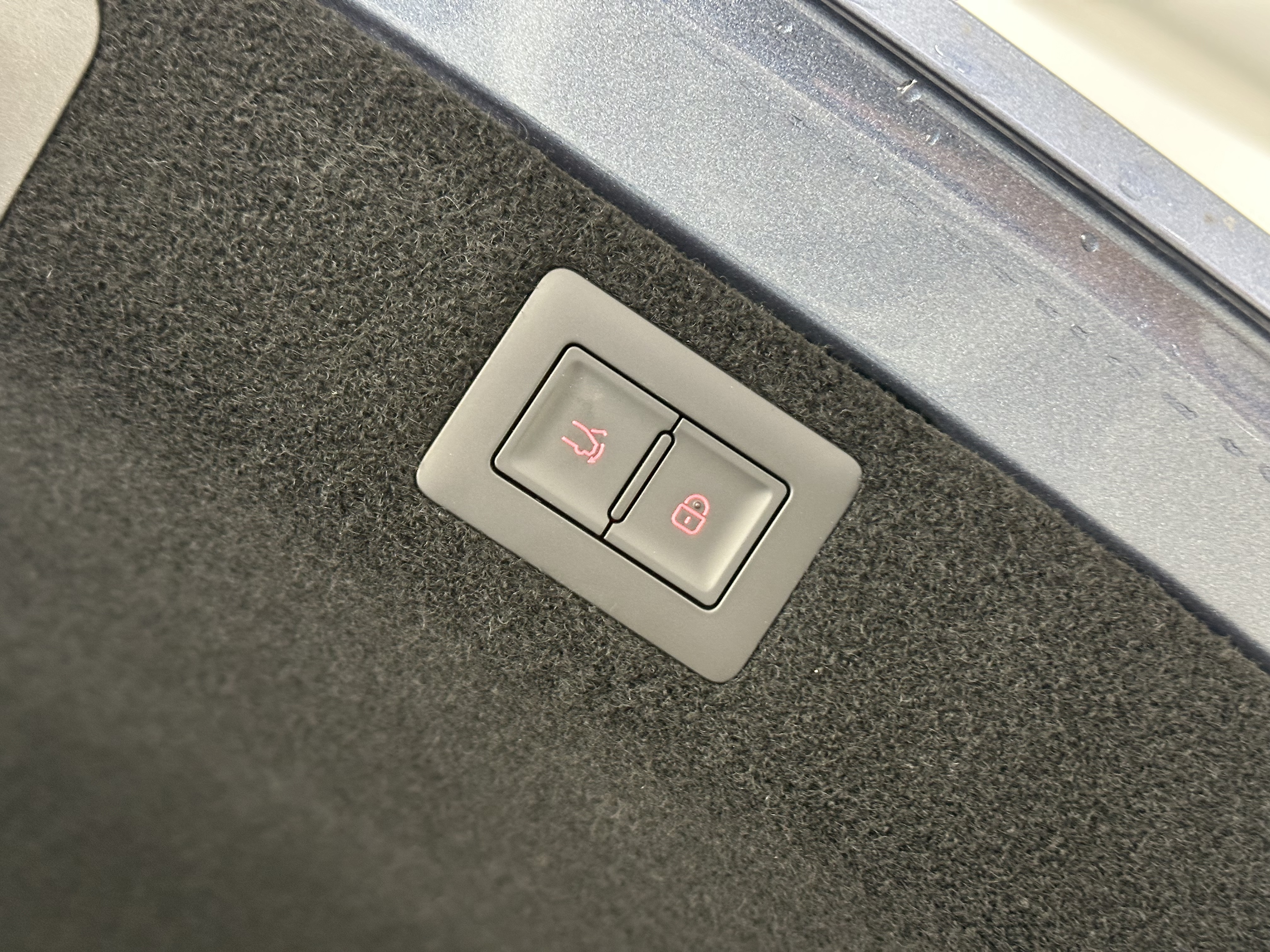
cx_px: 635
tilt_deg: +0.6
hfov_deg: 39.7
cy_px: 476
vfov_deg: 30.3
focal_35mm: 48
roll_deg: -28.3
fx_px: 1761
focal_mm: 6.86
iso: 320
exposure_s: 1/40
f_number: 1.78
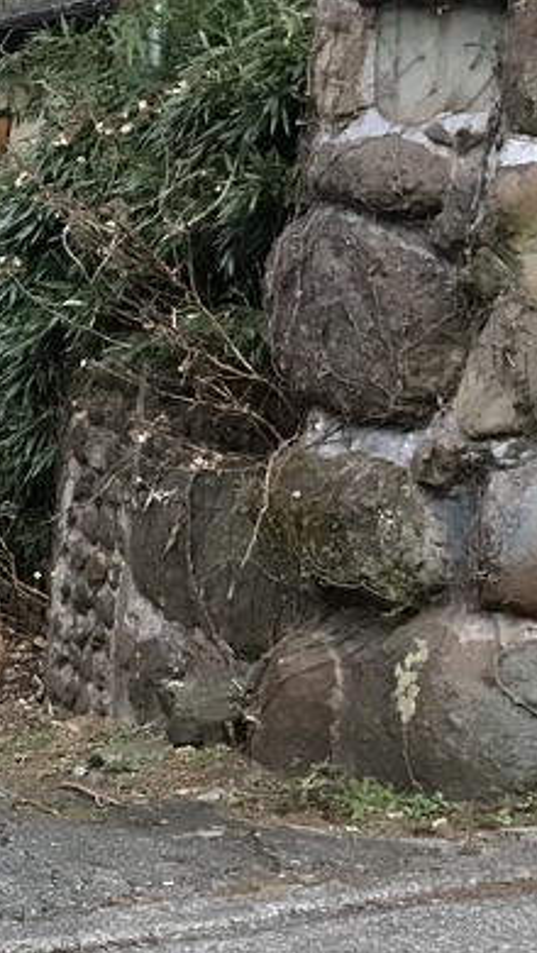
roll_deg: -2.6
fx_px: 2021
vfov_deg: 26.5
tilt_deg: -6.7
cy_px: 486
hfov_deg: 13.3
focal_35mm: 80
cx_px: -496
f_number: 1.8
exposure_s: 1/15
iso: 64
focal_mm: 3.99
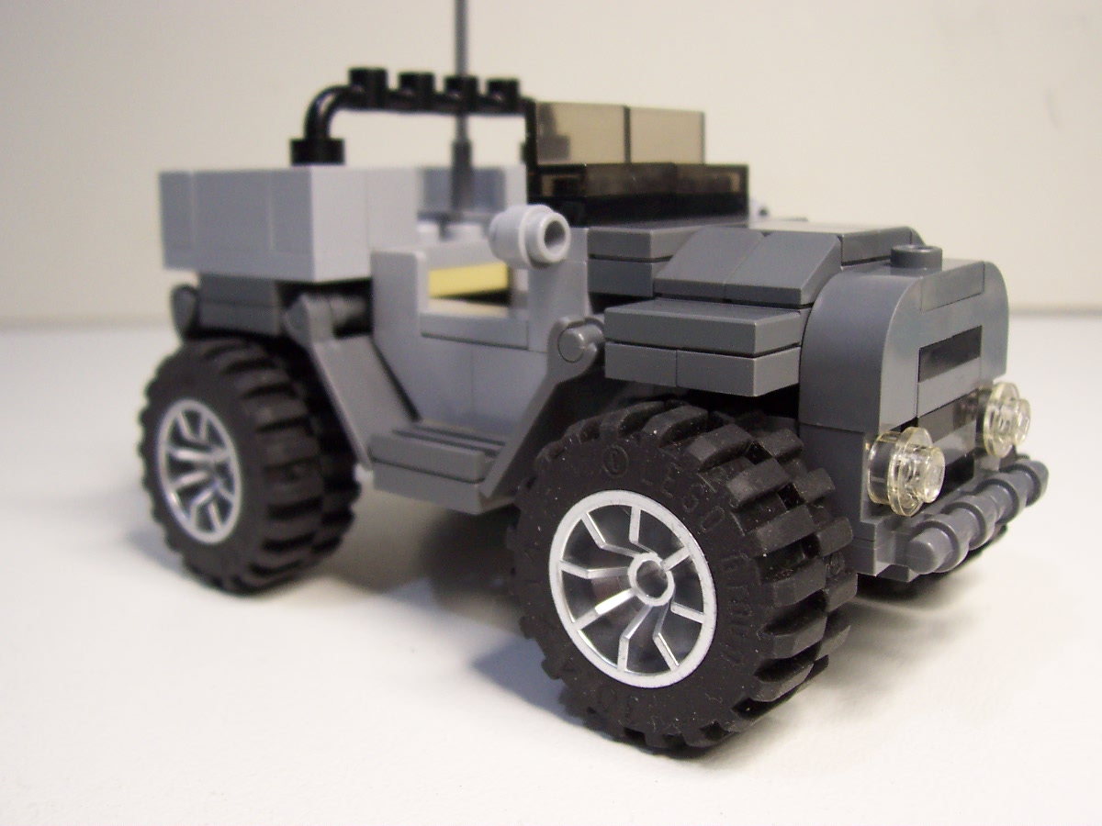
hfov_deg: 50.1
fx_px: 1178
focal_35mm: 37
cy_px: 413
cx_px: 551
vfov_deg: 38.7
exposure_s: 1/30
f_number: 2.8
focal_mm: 5.6
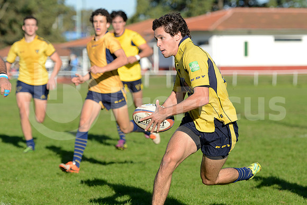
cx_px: 154
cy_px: 102
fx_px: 1279
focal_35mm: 150
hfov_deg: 13.7
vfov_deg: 9.2
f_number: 4
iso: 320
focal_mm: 150
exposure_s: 1/1250
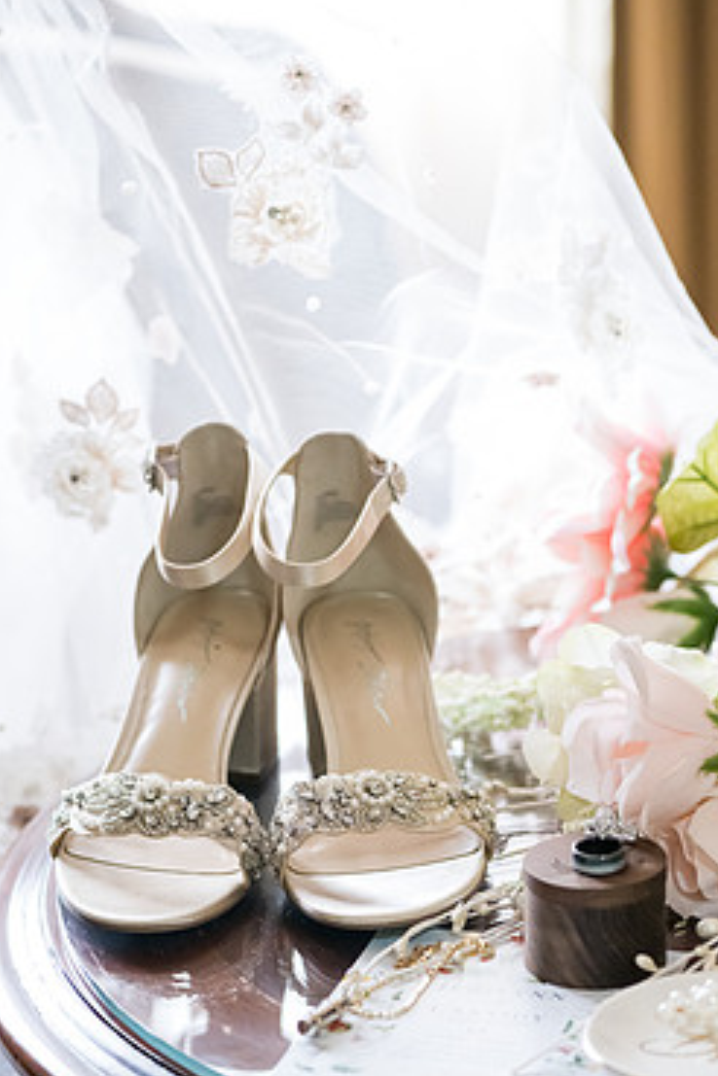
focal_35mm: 128
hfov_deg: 10.7
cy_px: 642
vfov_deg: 16.0
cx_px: 414
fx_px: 3829
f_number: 4.5
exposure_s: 1/320
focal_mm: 105
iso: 8000
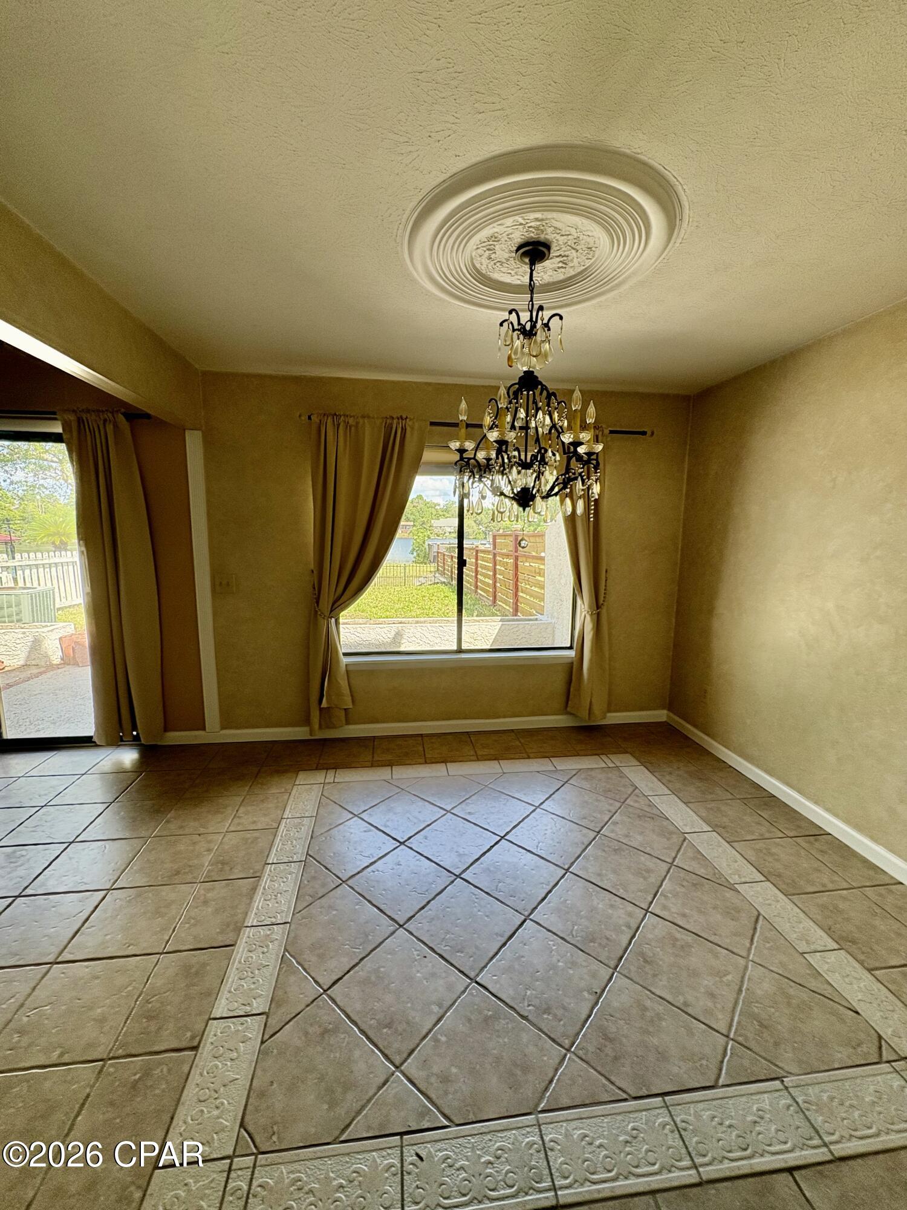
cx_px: 454
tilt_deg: -8.2
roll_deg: -0.6
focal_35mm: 14
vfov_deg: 102.1
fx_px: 489
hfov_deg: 85.7
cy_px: 605
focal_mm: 2.22
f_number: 2.2
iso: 64
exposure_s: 1/183
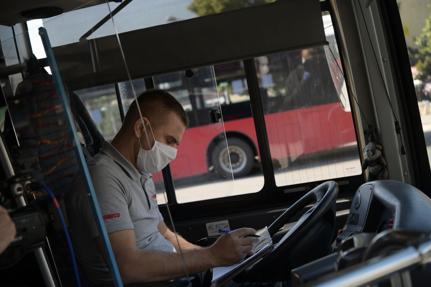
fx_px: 575
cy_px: 144
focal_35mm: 48
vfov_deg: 28.1
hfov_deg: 41.1
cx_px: 216
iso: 640
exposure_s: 1/1250
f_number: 4
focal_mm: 48
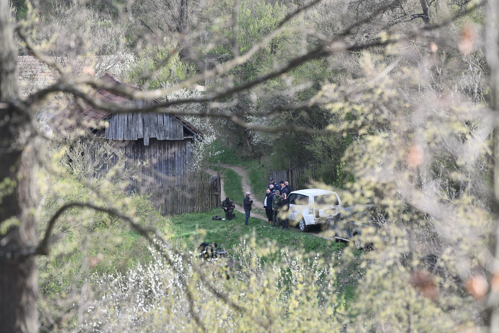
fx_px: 2772
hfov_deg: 10.3
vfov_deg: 6.9
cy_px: 166
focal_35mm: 200
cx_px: 250
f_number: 4.5
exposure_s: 1/3200
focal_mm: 200
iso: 800
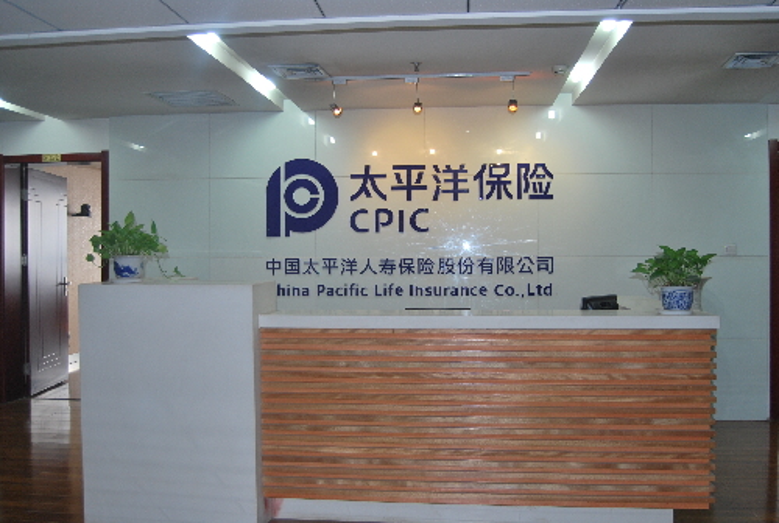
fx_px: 716
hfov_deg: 57.1
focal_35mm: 33
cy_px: 262
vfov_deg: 40.2
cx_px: 390
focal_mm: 22
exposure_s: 1/60
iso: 200
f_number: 3.8
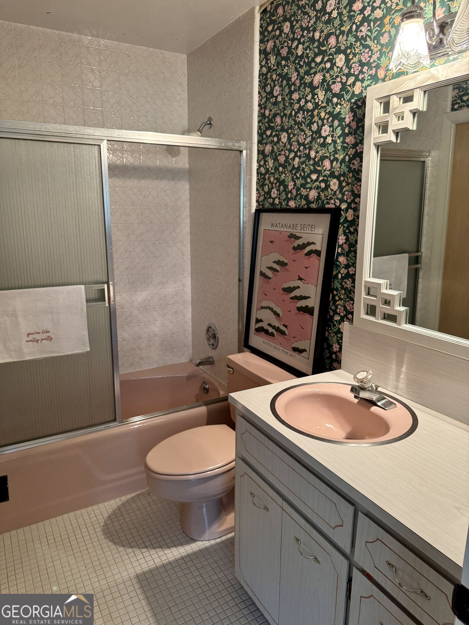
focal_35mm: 24
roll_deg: -1.0
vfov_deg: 71.6
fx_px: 434
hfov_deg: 56.8
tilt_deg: -13.0
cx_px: 234
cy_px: 312
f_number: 1.78
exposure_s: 1/60
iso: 320
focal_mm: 6.76
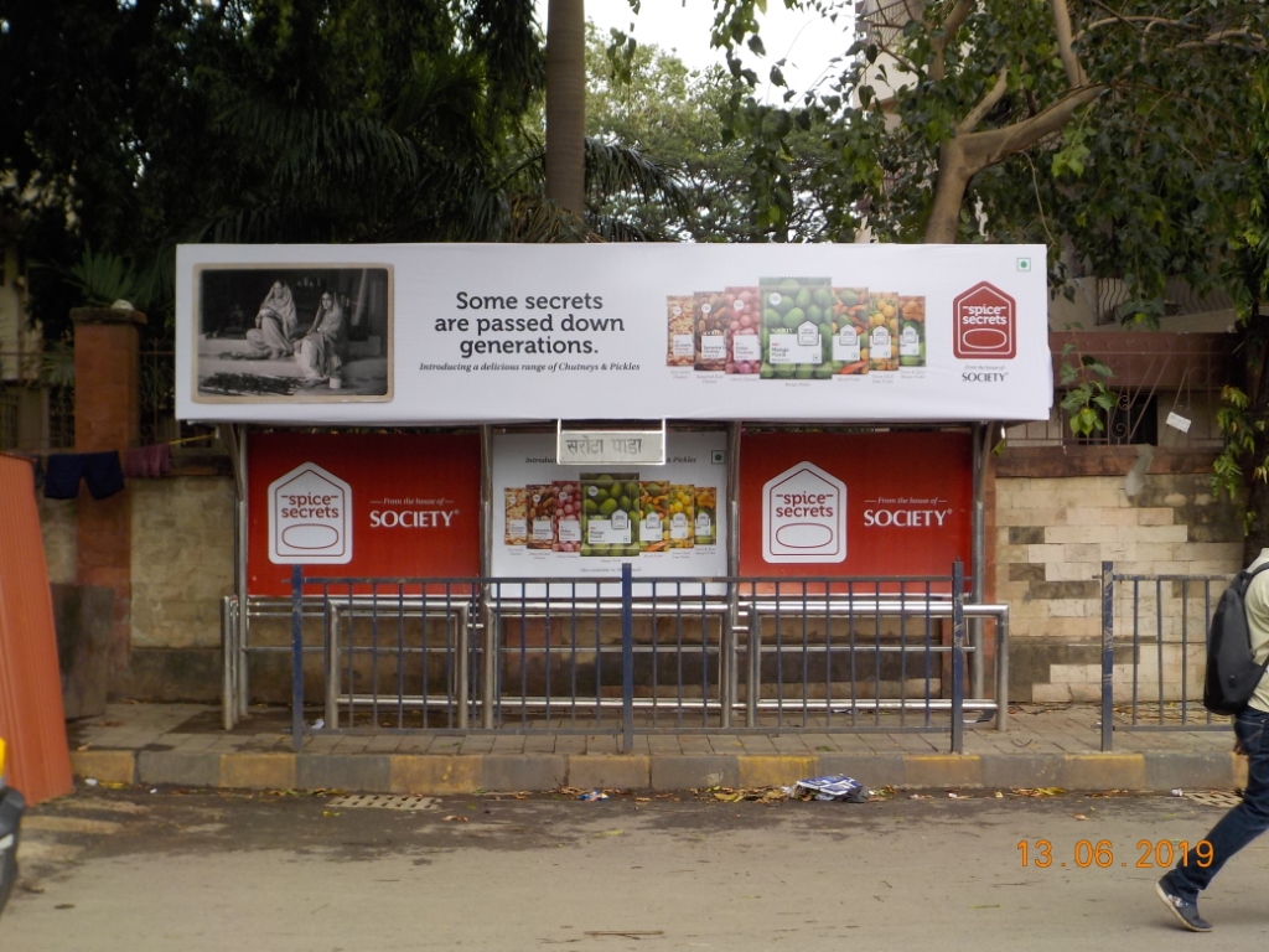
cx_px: 634
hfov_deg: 40.4
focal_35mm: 47
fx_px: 1723
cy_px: 476
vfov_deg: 30.9
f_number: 4.2
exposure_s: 1/200
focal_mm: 6.4
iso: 125
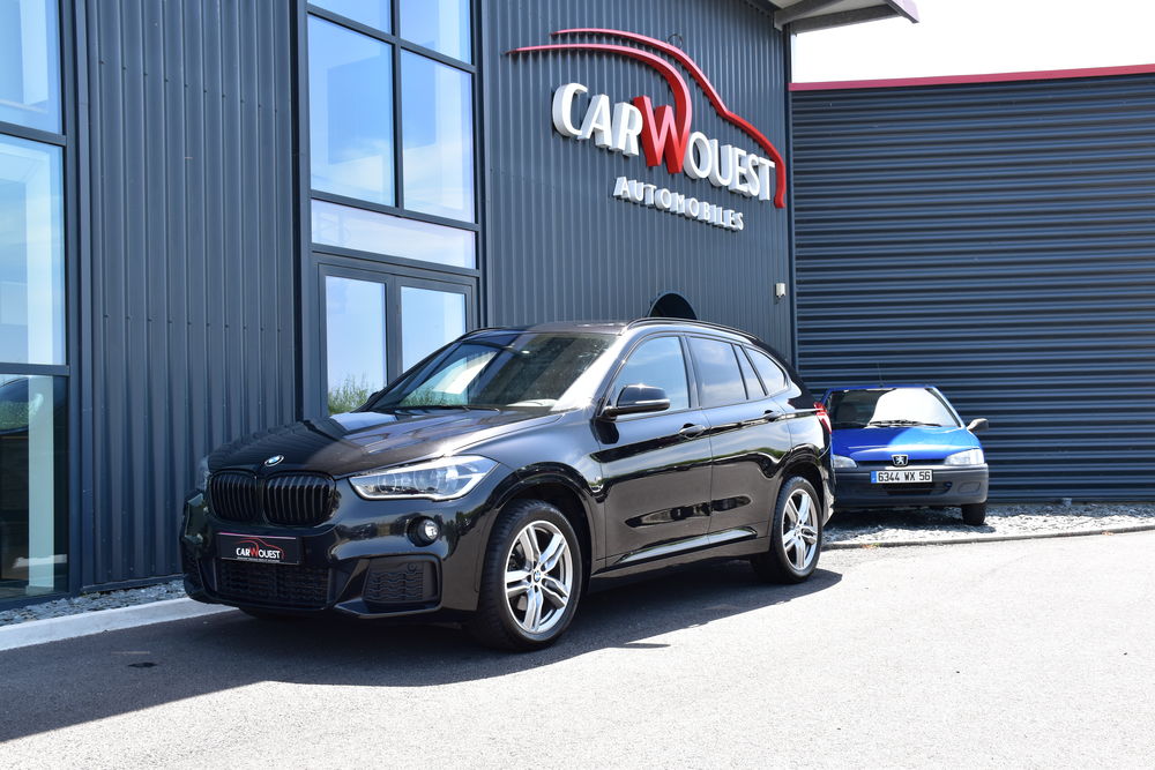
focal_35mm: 39
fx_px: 1251
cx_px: 578
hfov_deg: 49.5
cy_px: 385
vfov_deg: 34.2
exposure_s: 1/125
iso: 400
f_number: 9
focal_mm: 26
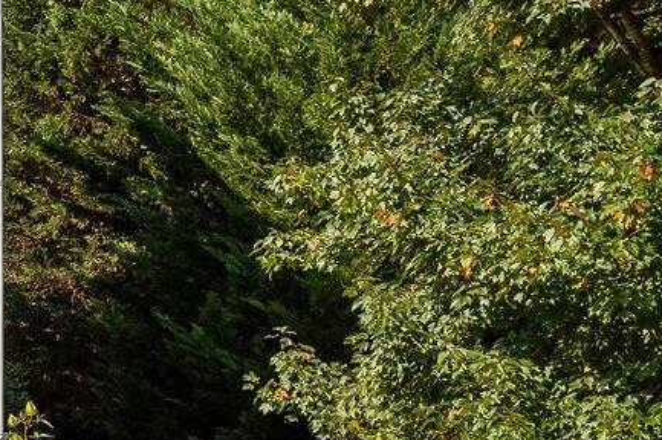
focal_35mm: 142
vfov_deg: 9.6
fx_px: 2609
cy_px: 210
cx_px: -804
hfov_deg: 12.2
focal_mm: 30
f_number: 4.5
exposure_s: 1/250
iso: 100
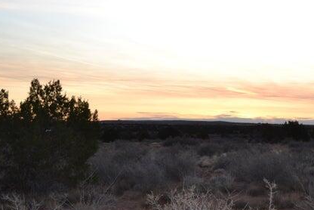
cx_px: 232
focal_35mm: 83
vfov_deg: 16.5
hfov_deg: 24.2
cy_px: 104
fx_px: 724
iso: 200
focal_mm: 32
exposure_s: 1/125
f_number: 4.8
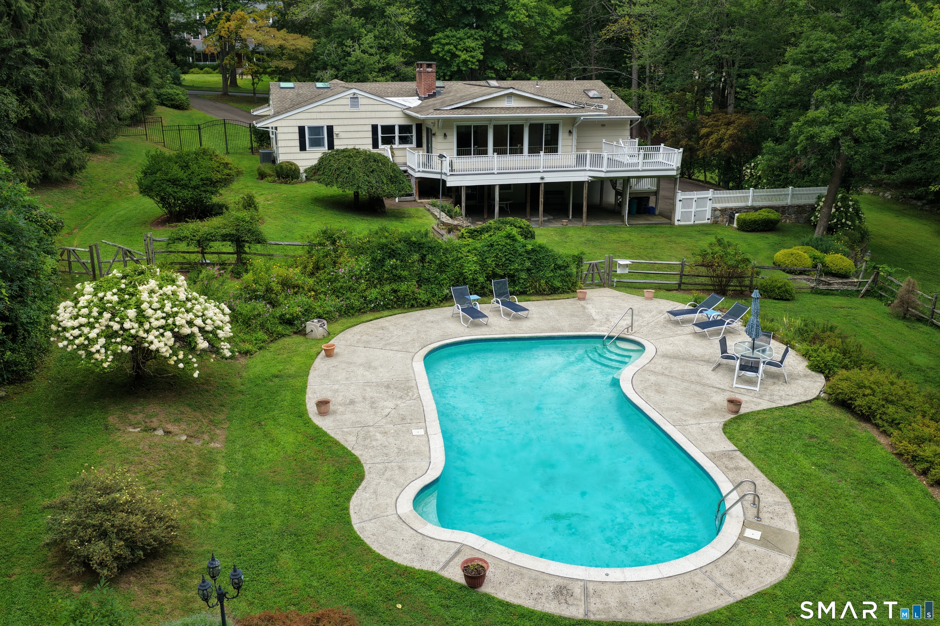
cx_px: 470
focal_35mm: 28
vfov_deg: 46.4
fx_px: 731
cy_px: 313
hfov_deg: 65.5
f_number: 2.8
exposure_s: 1/320
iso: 160
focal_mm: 14.45
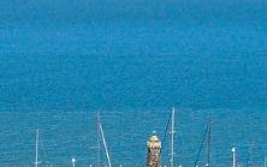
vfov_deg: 6.6
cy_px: 319
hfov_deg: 10.8
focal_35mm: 193
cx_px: 65
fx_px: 1405
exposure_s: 1/80
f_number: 5.6
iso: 100
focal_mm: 10.26
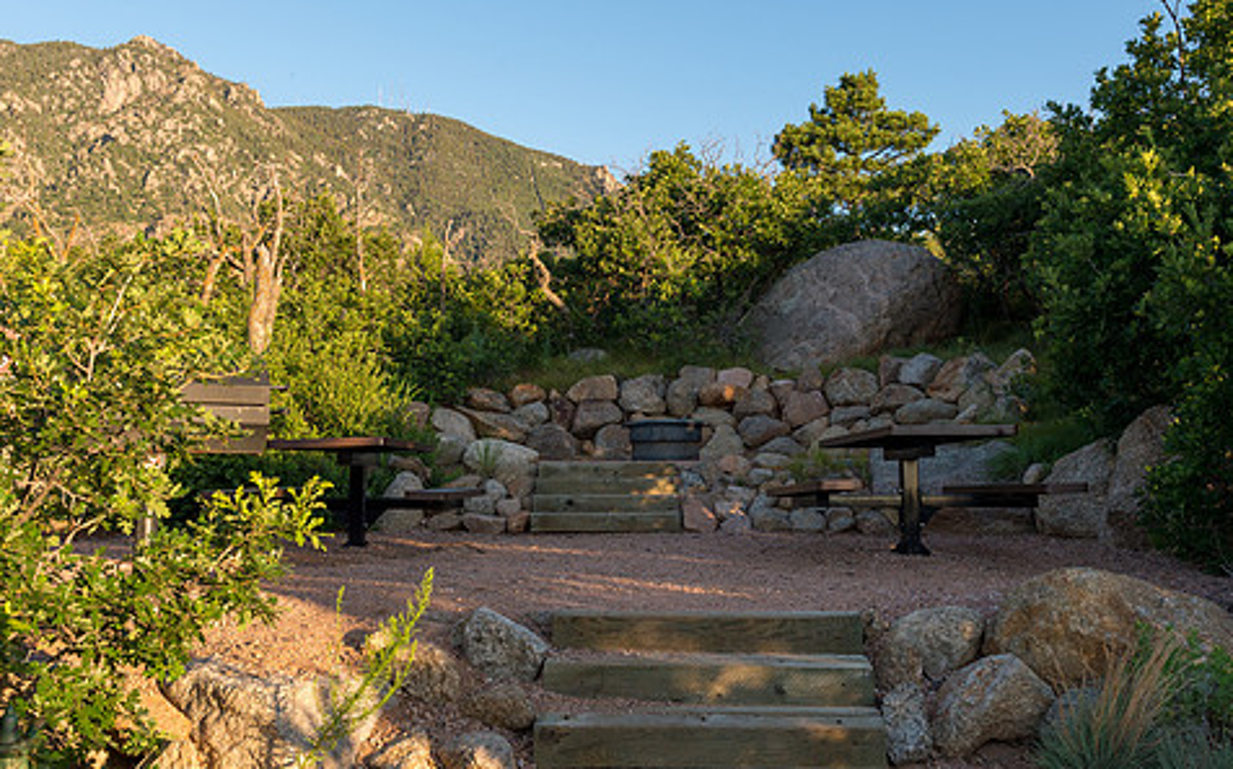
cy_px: 344
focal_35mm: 36
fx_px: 1209
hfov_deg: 54.0
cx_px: 627
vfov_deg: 35.3
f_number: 10
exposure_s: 1/200
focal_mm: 29
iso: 400
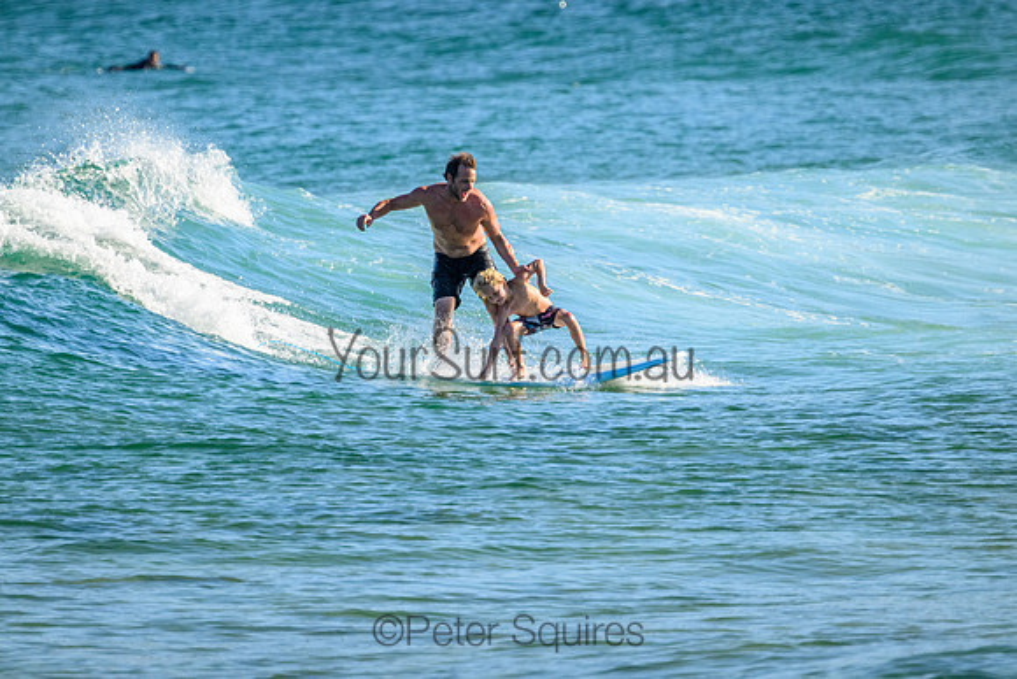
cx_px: 508
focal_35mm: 800
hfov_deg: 2.6
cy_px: 340
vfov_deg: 1.7
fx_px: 22604
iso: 1800
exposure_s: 1/2000
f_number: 11
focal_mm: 800
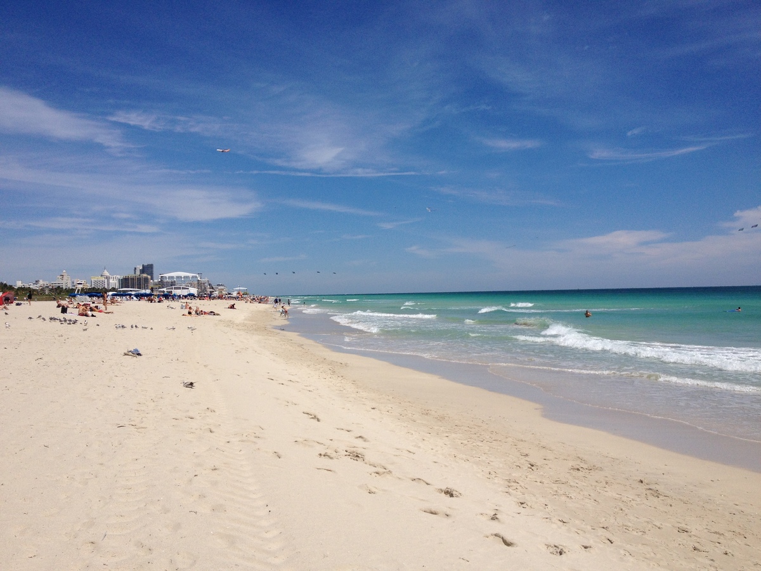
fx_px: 769
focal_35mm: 35
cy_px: 286
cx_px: 380
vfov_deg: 40.7
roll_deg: +1.7
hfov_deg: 52.6
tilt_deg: -2.0
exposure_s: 1/5025
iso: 50
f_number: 2.4
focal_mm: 4.28
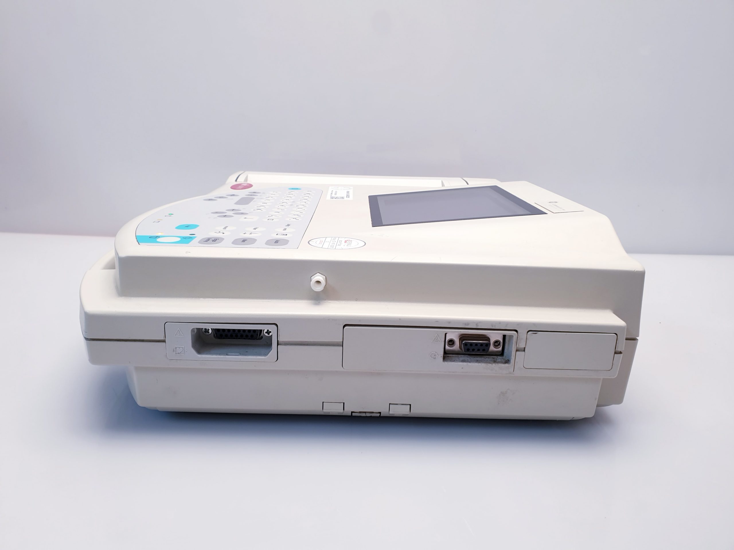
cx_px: 367
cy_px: 275
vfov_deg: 53.1
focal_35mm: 26
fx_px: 551
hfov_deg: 67.3
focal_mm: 4.3
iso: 64
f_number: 2.4
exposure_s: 1/50
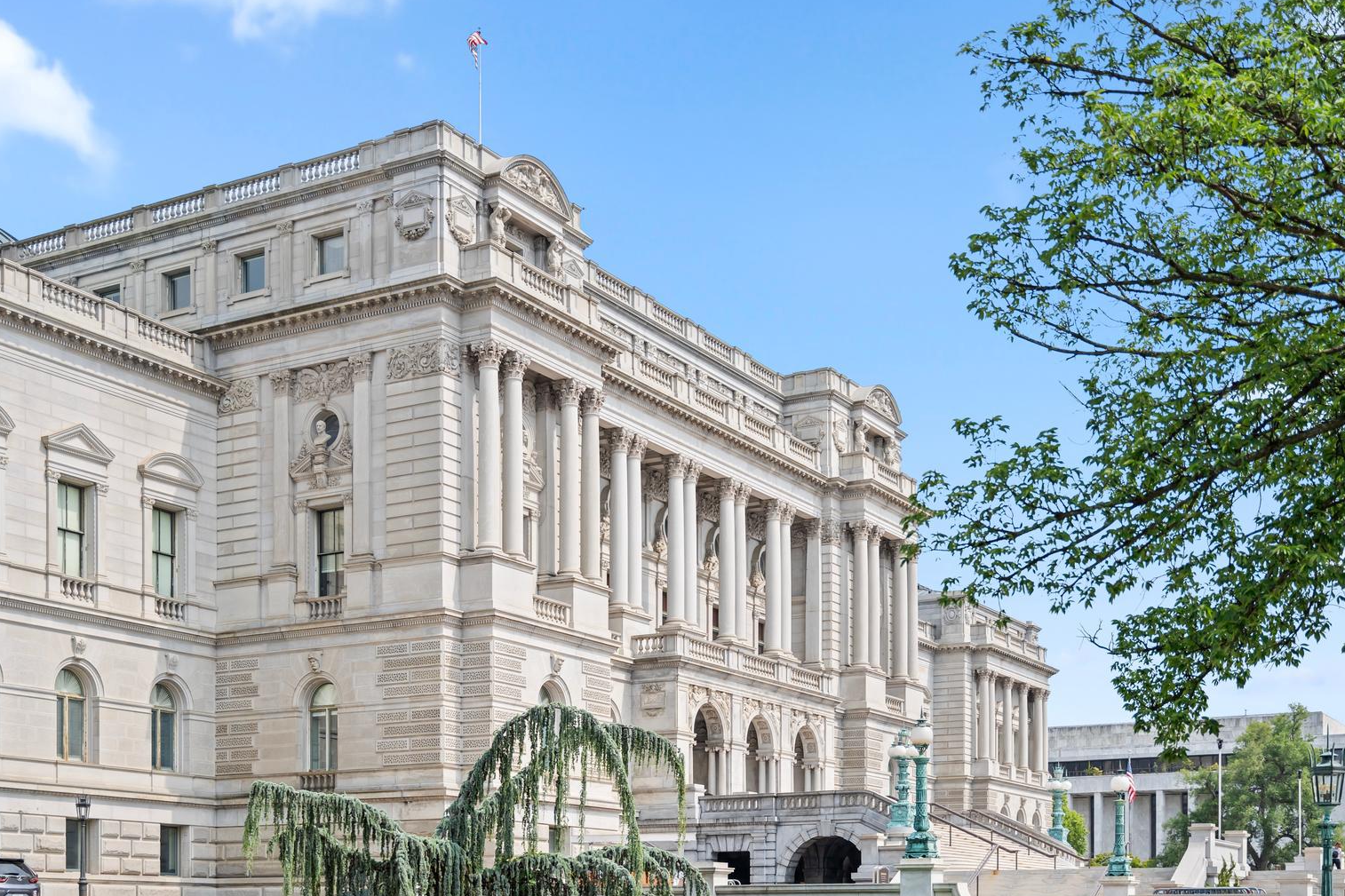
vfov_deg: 28.5
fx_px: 1754
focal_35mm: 47
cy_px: 601
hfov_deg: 41.9
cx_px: 593
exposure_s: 1/2000
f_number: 2.8
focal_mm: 34.7
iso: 100
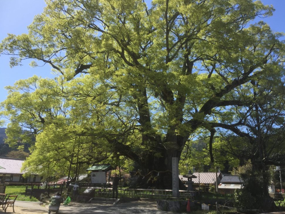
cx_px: 147
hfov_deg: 60.0
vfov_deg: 46.8
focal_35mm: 30
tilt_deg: +16.8
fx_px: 247
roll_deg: -1.3
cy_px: 110
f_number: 2.2
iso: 32
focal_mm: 4.15
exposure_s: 1/1276
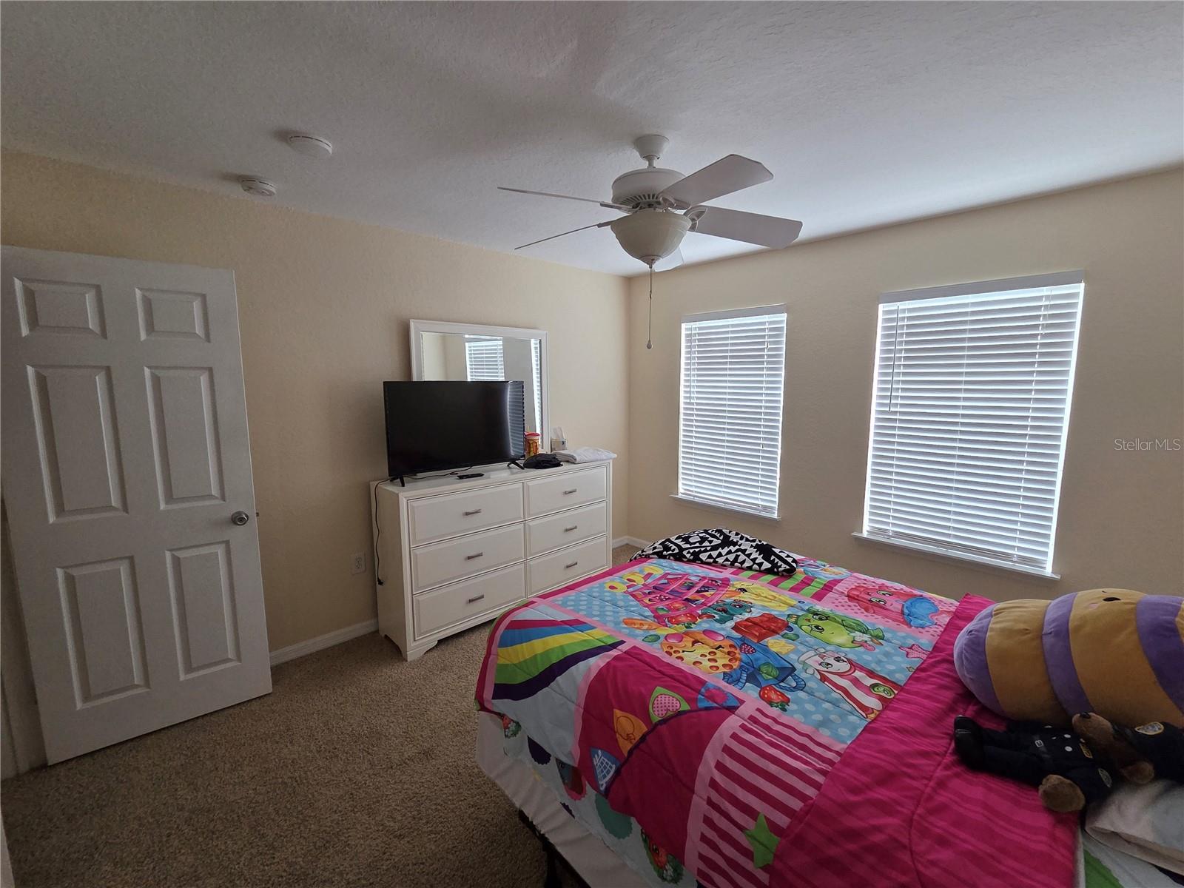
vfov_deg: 89.9
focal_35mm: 13
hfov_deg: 106.2
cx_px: 592
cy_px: 444
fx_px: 445
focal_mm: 2.2
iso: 200
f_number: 2.2
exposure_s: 1/60
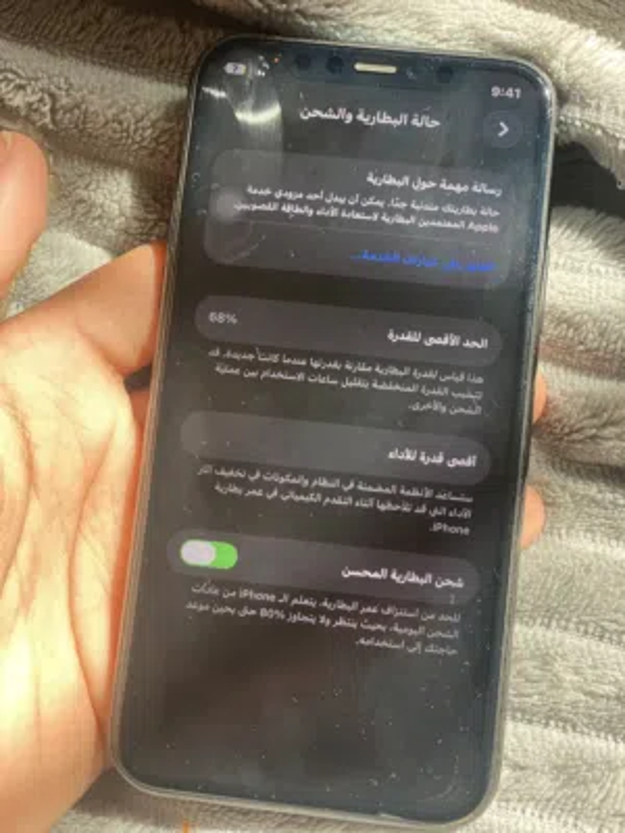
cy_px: 416
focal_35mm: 52
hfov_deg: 28.0
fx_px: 1252
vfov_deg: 36.8
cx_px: 312
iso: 50
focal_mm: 6
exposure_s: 1/122
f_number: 2
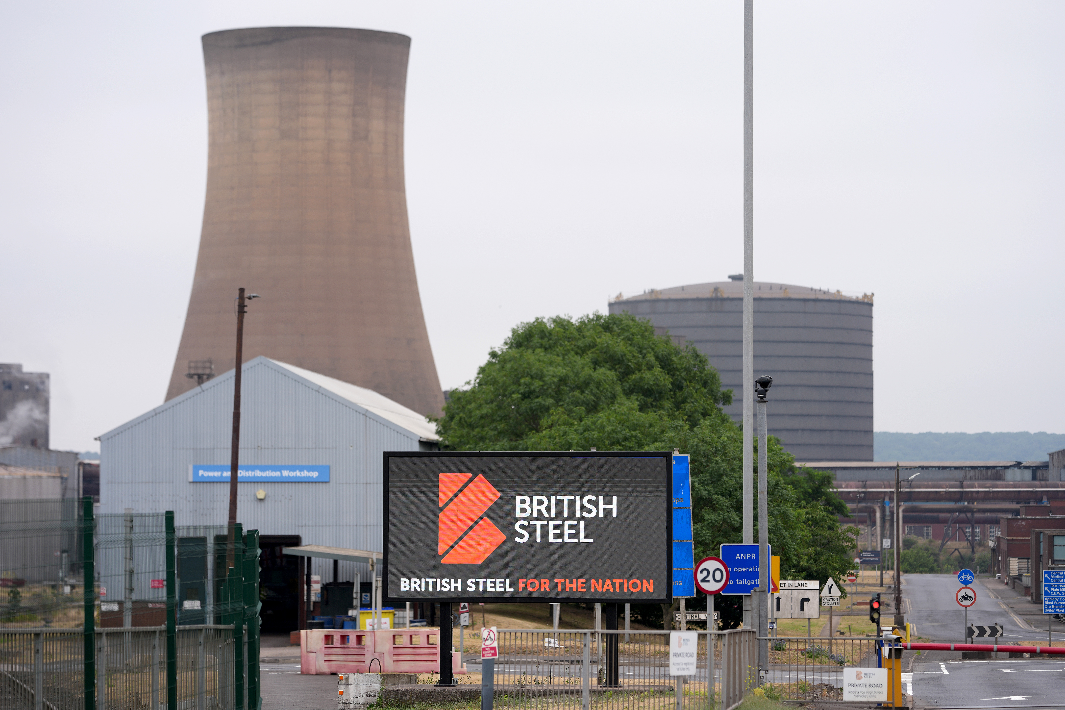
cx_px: 532
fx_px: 3994
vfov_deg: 10.2
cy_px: 355
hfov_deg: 15.2
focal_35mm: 135
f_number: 3.5
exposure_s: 1/500
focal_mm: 135
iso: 100
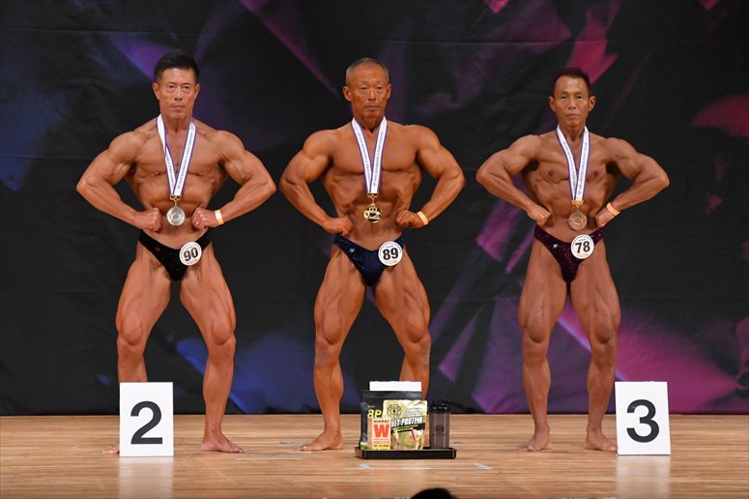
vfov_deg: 5.1
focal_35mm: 270
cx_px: 374
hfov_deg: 7.6
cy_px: 250
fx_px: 5615
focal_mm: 180
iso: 4000
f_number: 5.6
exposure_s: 1/400
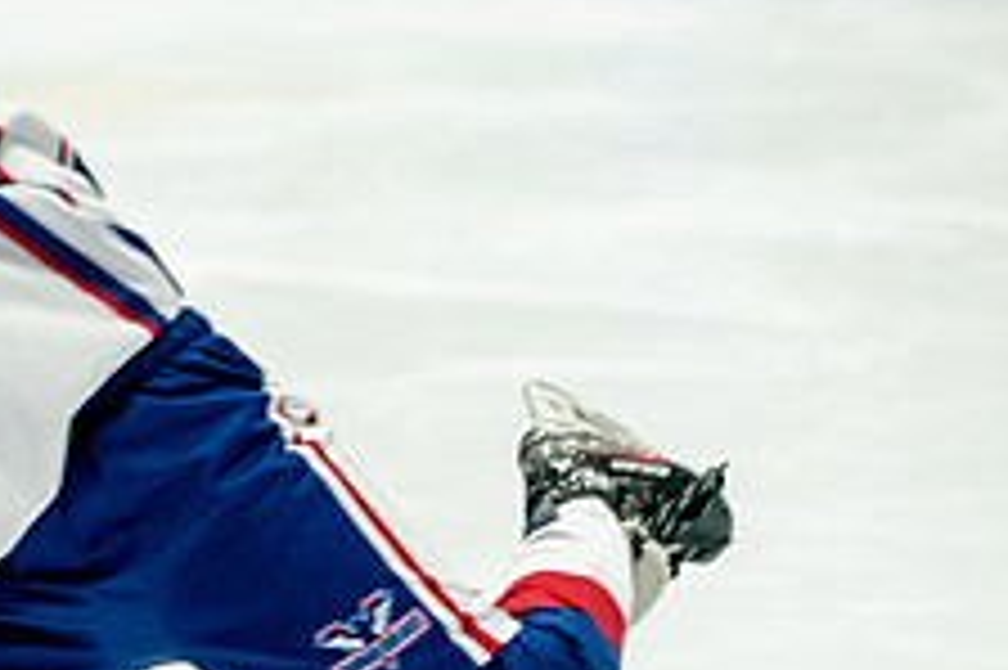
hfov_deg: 3.9
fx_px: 14829
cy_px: 606
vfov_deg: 2.6
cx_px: 113
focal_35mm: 530
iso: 1600
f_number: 2.8
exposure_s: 1/800
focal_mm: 150
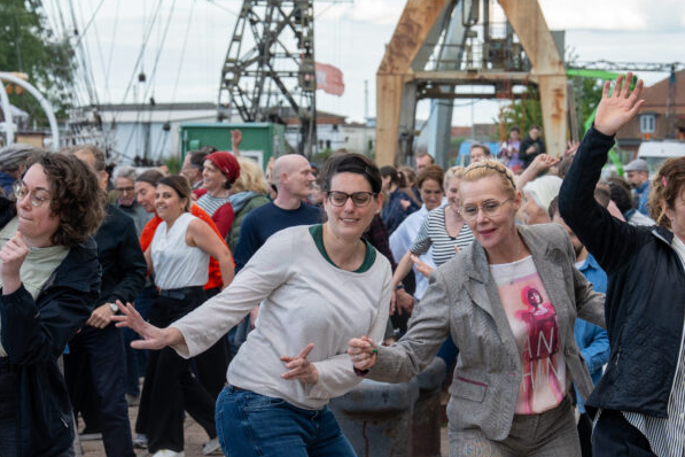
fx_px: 2283
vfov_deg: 11.4
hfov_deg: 17.0
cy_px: 288
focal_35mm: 120
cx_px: 528
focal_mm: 70
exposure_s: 1/500
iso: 800
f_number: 5.6
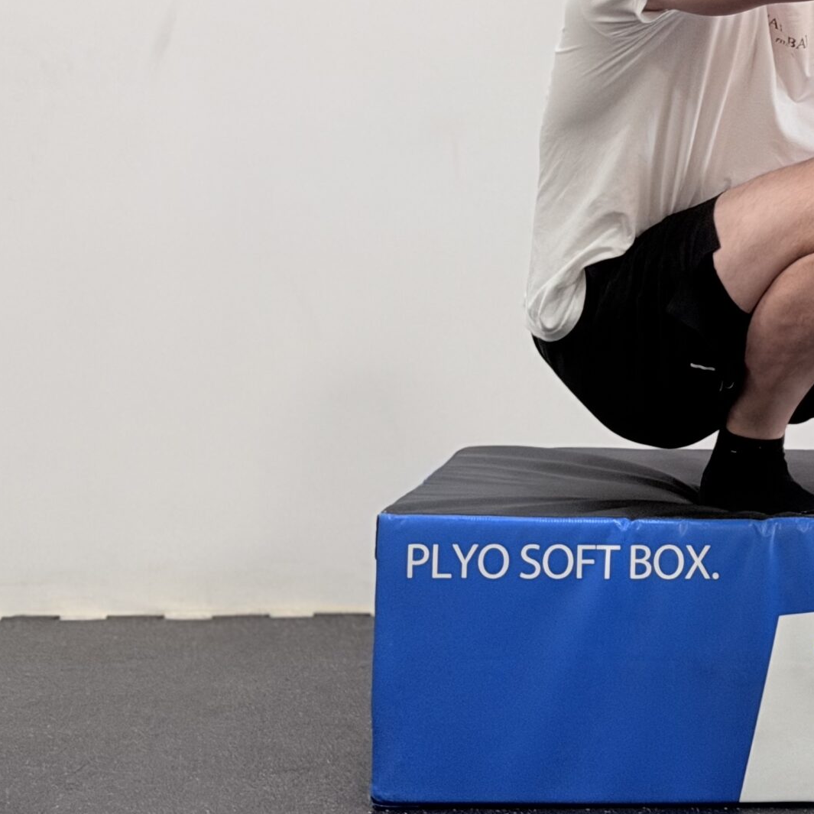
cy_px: 155
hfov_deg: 16.5
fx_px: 2714
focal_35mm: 102
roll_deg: +0.9
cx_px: 907
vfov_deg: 16.9
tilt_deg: +1.5
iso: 200
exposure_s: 1/40
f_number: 1.78
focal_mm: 6.76
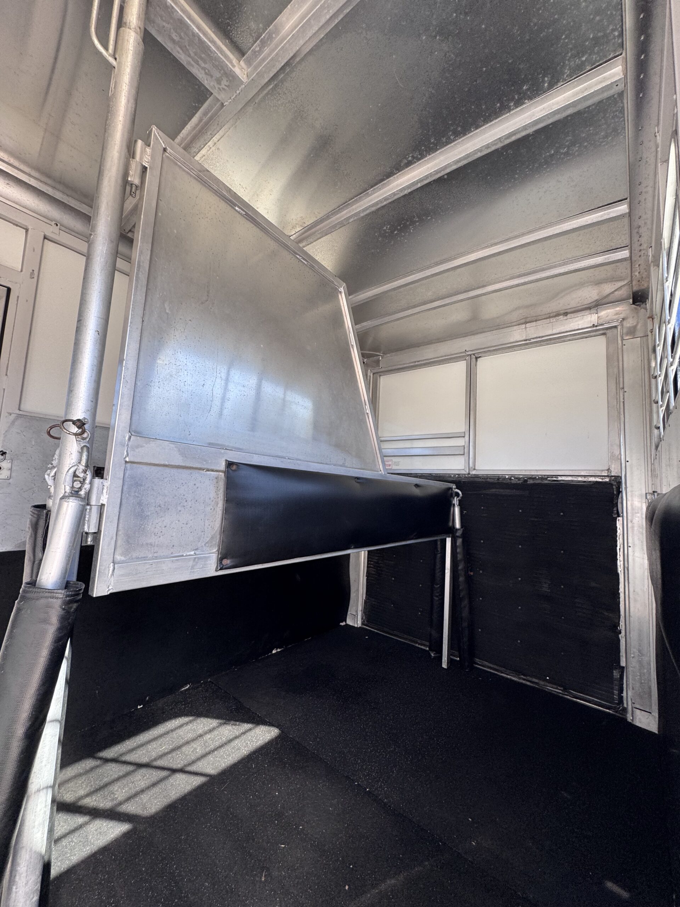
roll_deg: -2.5
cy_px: 454
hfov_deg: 85.7
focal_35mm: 14
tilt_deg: +3.5
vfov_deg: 102.1
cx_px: 340
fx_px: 367
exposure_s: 1/99
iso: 80
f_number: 2.2
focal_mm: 2.22
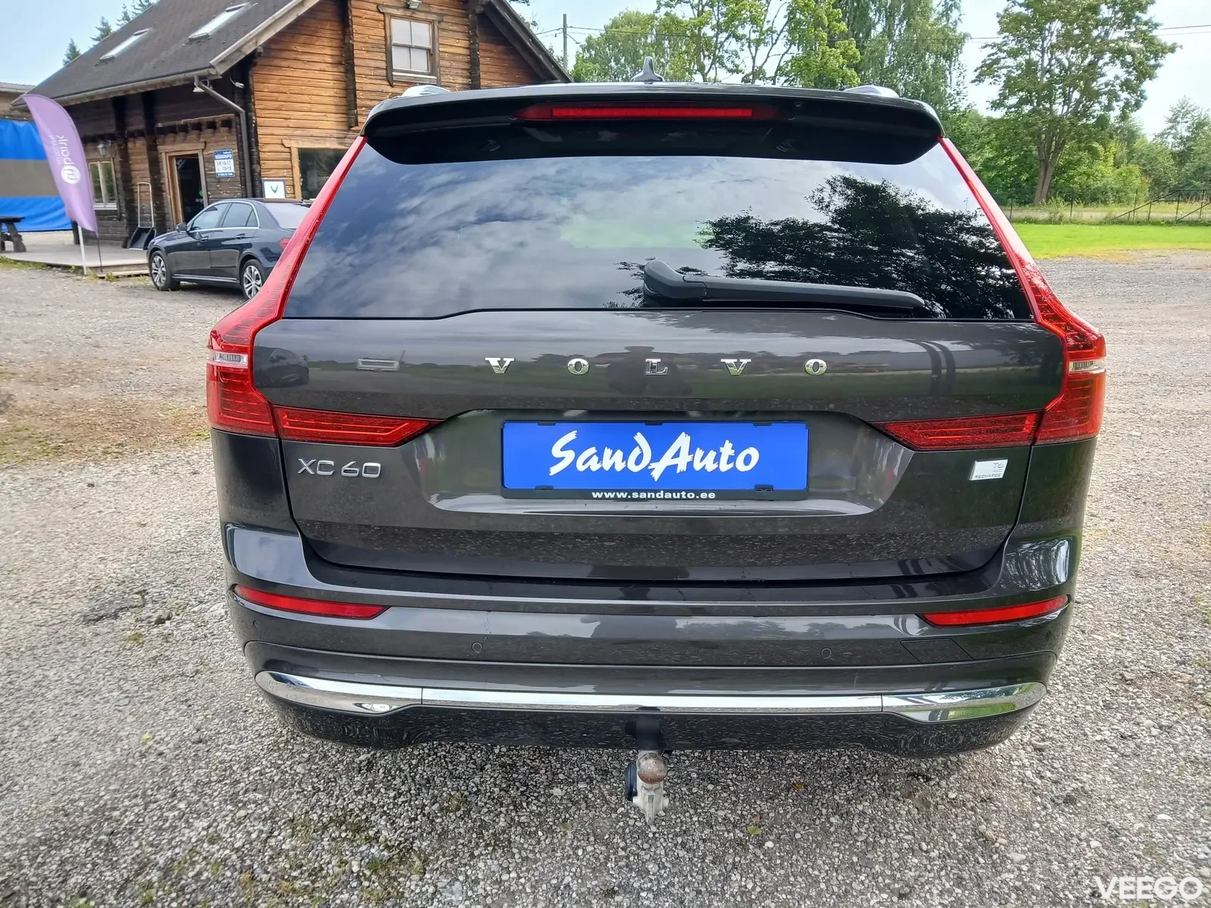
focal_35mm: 26
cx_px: 606
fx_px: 910
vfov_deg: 53.1
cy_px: 454
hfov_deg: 67.3
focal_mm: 3.98
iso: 20
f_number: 1.8
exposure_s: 1/119
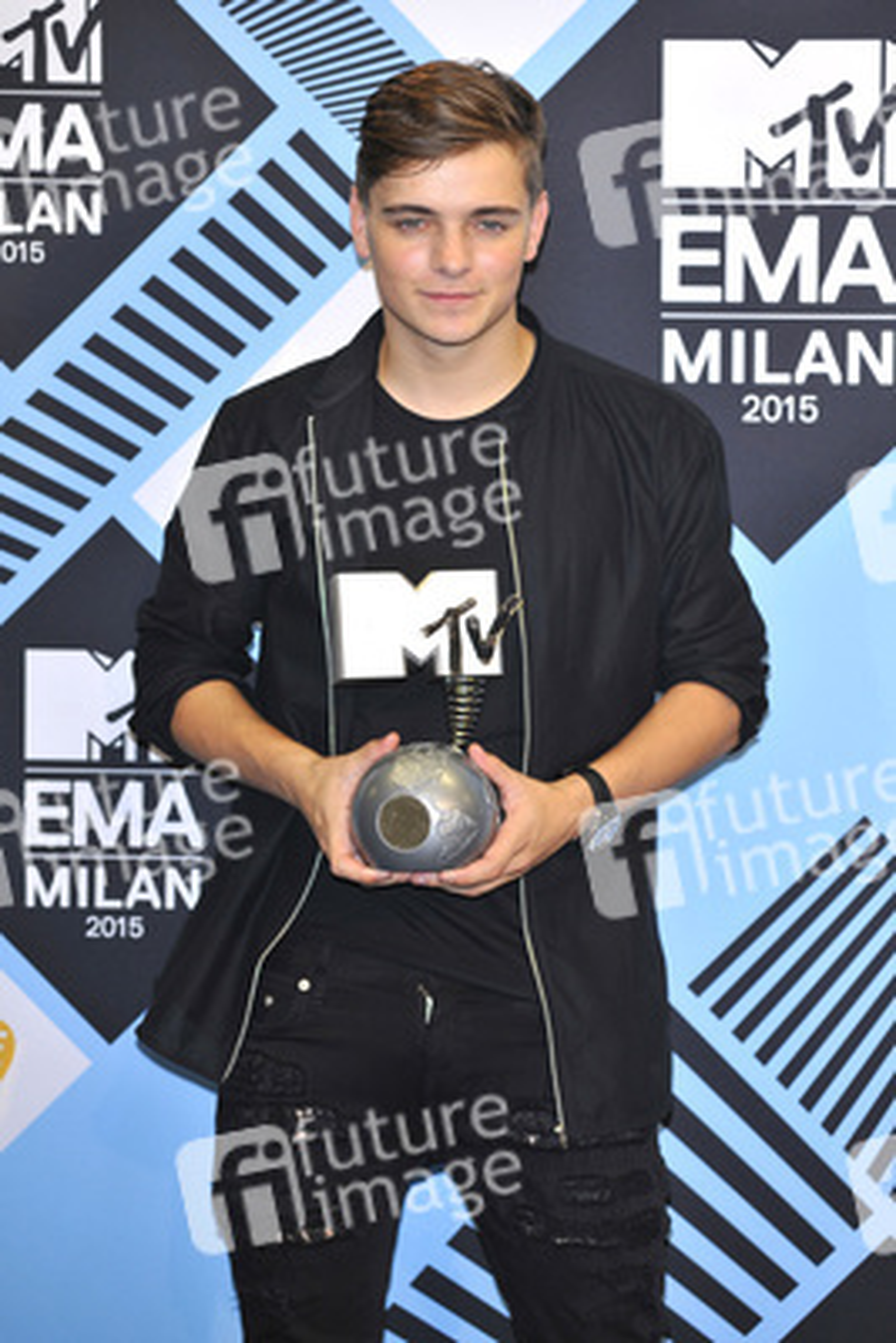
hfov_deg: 11.0
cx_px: 448
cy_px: 672
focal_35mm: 125
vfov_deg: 16.4
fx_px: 4662
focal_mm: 125
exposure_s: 1/250
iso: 800
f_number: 4.5
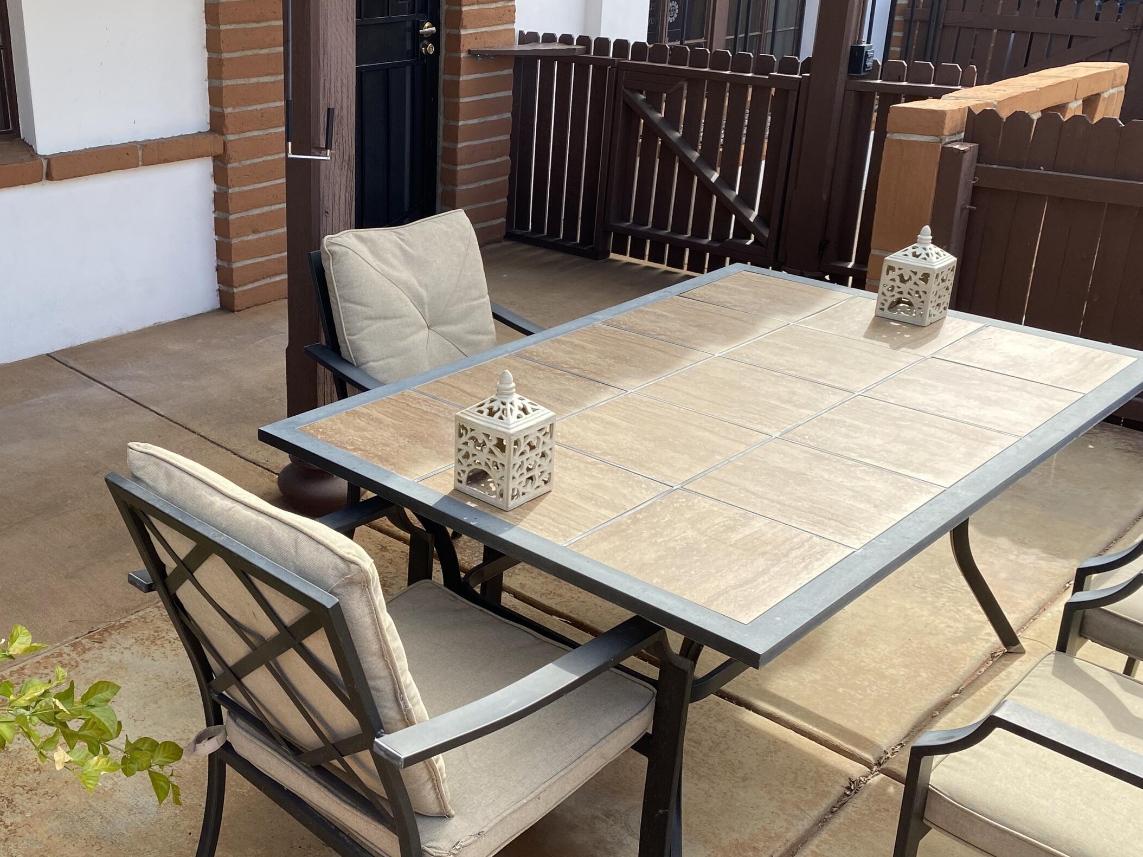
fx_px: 1222
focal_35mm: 37
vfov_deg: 38.7
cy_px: 426
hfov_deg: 48.8
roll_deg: -0.4
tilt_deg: -21.3
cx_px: 333
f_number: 1.8
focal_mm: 4.25
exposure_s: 1/654
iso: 32
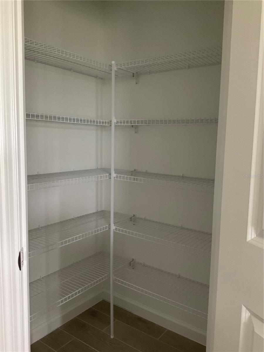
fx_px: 295
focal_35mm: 29
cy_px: 176
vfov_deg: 61.7
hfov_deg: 48.2
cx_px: 132
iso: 160
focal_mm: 3
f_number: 1.8
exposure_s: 1/60
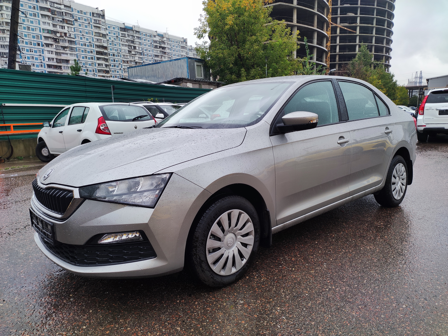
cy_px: 168
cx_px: 224
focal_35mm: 17
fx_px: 220
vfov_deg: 74.6
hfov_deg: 91.1
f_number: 1.79
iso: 50
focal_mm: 4.74
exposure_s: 1/174
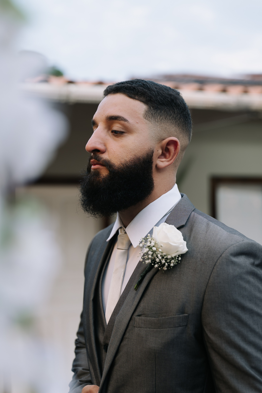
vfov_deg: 29.7
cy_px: 196
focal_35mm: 68
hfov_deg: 20.0
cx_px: 131
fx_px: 742
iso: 320
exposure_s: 1/160
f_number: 2.8
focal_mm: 65
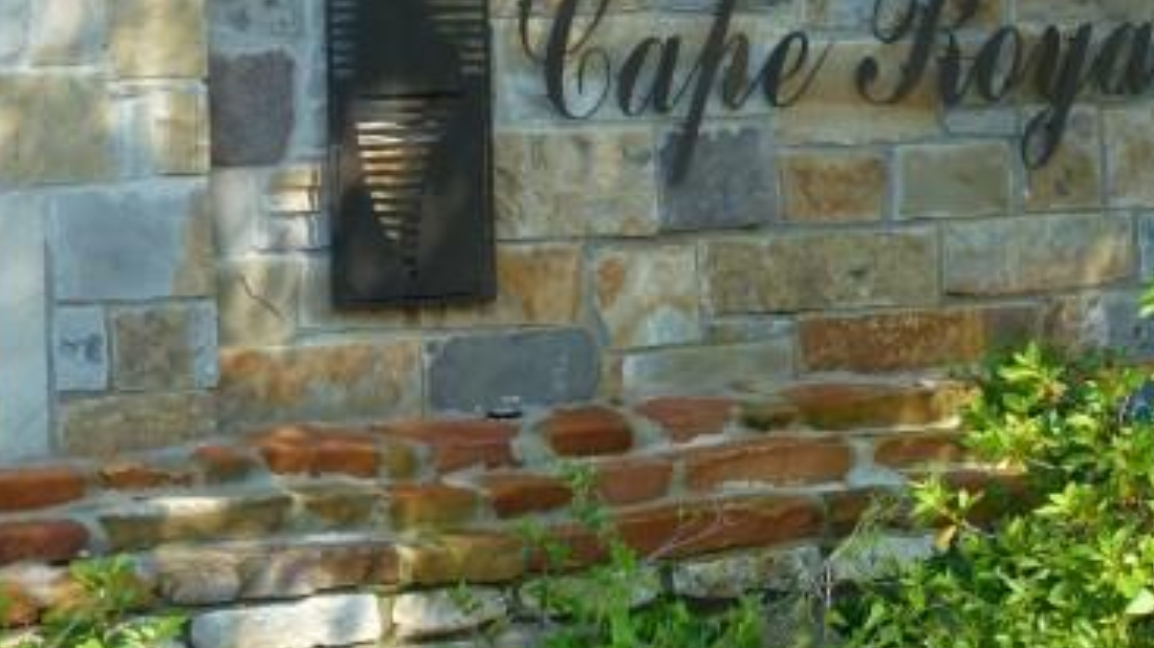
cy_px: -6
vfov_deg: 10.3
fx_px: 3548
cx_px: 723
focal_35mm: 116
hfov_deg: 18.4
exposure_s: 1/80
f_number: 4.5
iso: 100
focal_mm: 10.9
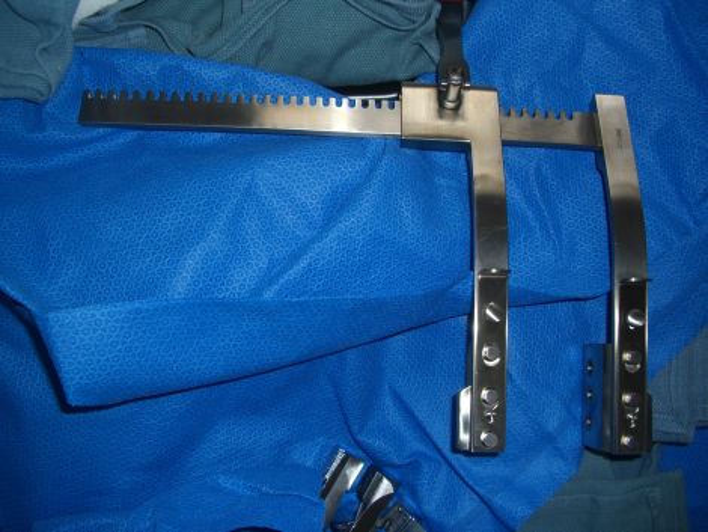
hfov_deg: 49.0
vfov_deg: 37.8
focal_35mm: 38
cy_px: 266
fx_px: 778
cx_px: 354
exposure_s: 1/60
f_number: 2.8
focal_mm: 7.9
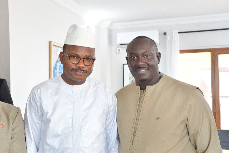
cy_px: 76
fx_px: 286
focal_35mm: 45
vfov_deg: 29.9
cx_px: 114
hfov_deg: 43.6
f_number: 7.1
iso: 1000
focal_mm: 30
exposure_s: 1/25
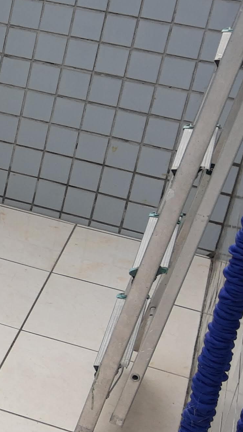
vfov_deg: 24.1
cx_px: -306
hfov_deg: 11.7
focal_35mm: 88
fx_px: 1007
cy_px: 163
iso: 40
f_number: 1.8
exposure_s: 1/575
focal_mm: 3.95
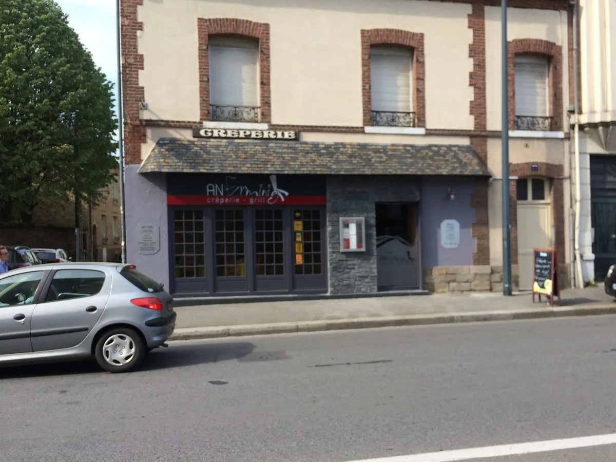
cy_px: 231
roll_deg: +2.2
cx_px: 308
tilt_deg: -1.4
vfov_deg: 48.2
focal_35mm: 29
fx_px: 516
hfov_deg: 61.7
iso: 32
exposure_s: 1/695
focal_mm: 4.15
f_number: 2.2
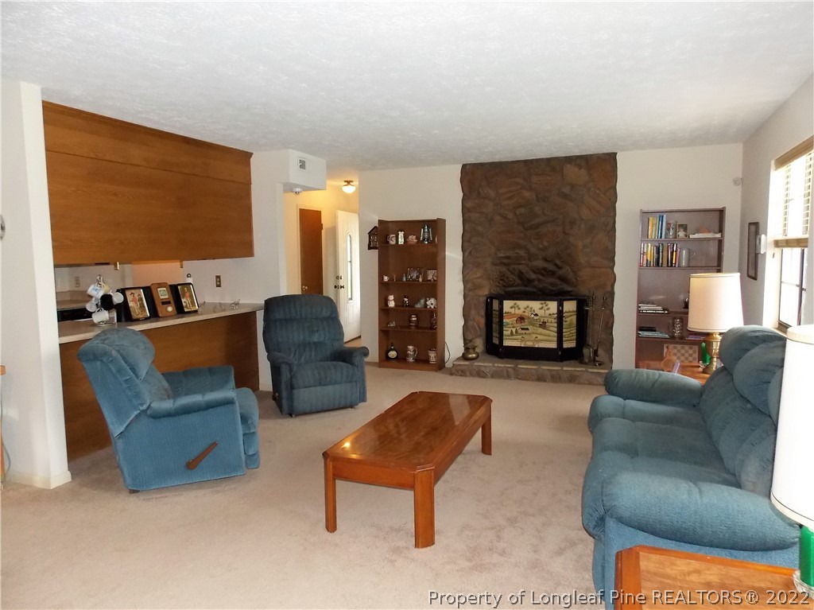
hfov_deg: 74.0
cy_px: 305
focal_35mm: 23
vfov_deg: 58.8
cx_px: 407
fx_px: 541
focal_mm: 4
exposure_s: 1/30
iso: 320
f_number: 3.1
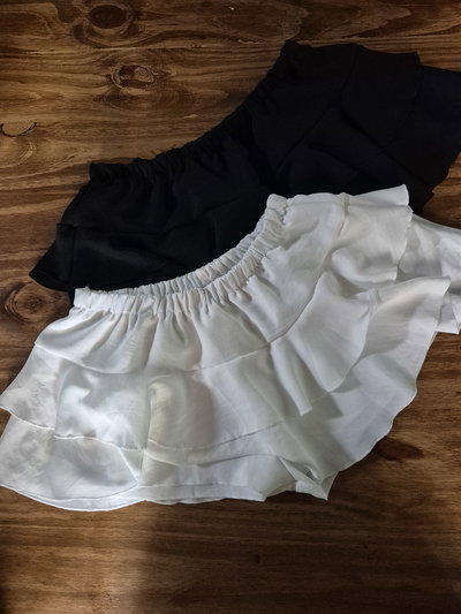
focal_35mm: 23
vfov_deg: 73.9
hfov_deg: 58.9
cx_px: 230
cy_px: 307
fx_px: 408
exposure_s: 1/100
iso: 1600
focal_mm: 5.4
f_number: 1.8
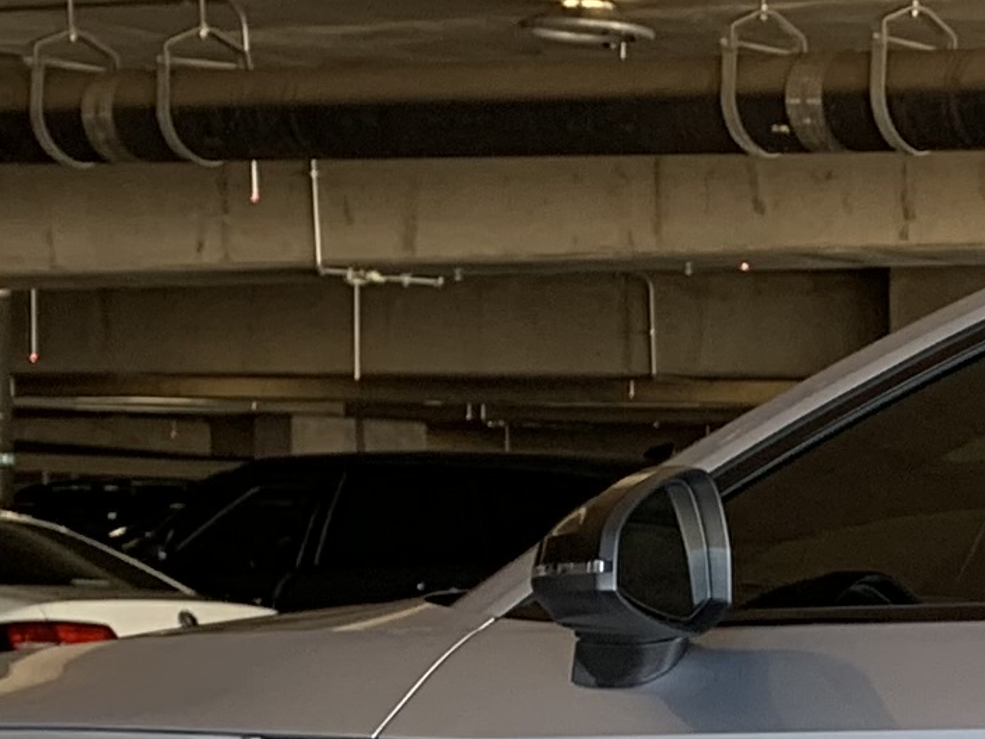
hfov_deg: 11.6
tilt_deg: -6.5
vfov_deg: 9.7
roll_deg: -2.1
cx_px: 2089
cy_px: 1124
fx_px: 4240
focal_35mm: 149
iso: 40
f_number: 1.8
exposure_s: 1/121
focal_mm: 4.25
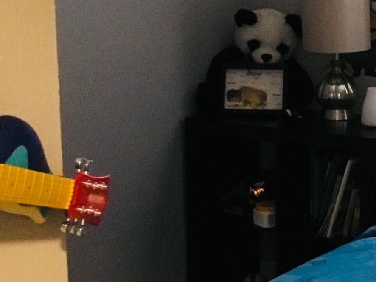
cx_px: 530
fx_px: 1140
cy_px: 143
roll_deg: -0.8
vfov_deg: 14.1
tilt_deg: -10.8
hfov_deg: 17.2
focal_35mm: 105
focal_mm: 3.3
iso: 200
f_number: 2.4
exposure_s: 1/30
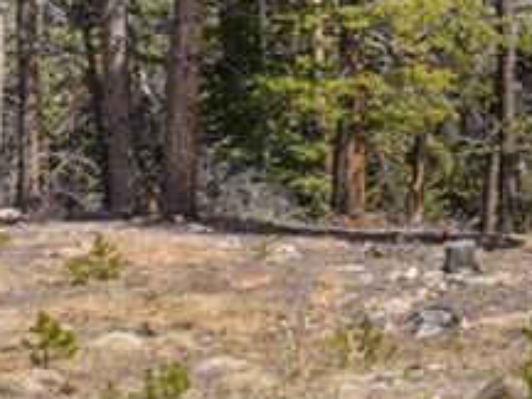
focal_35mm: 107
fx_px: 1644
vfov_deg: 13.8
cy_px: 106
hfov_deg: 10.7
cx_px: 1685
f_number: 10
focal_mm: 10
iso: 100
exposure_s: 1/50
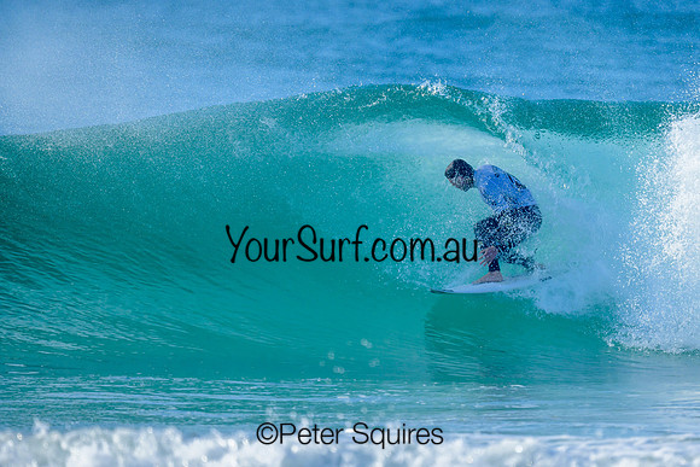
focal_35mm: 1098
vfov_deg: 1.3
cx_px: 480
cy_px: 233
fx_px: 21357
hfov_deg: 1.9
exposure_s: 1/2000
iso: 280
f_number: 6.3
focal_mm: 800
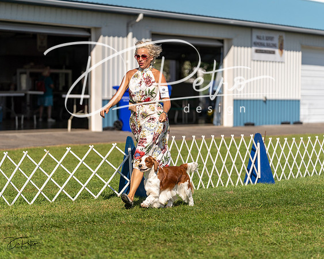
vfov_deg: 10.3
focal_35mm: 150
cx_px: 162
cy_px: 130
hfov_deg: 12.9
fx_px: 1436
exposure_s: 1/2500
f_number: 3.2
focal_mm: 133
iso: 100
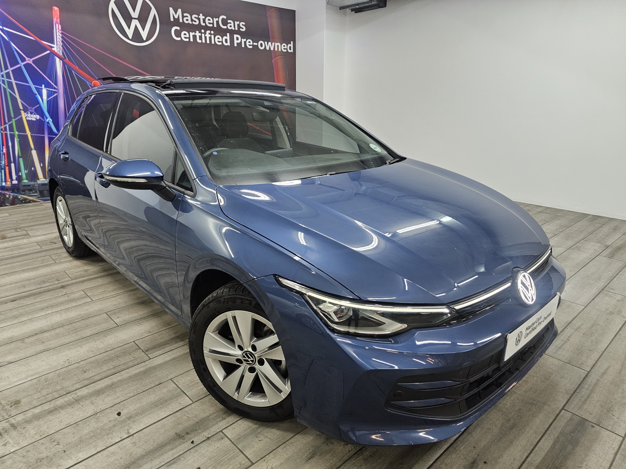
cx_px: 313
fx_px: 416
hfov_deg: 73.9
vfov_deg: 58.9
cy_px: 234
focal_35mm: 23
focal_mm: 6.3
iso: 500
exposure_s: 1/100
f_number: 1.7
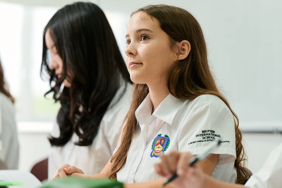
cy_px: 97
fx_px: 1042
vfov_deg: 10.3
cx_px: 119
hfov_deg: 15.4
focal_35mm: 133
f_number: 2.8
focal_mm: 115
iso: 400
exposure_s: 1/200
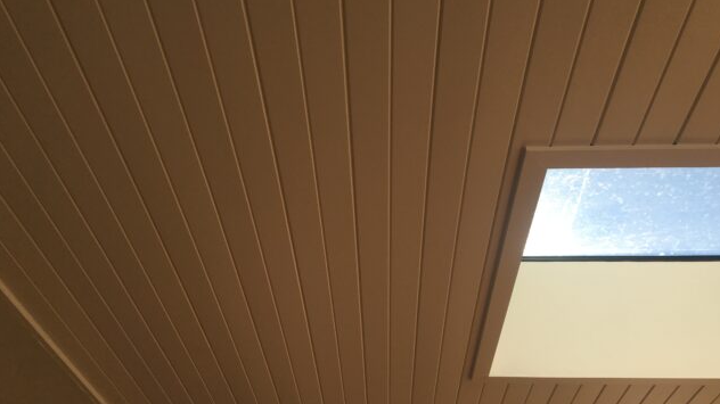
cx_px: 362
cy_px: 231
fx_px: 611
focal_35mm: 32
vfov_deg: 36.6
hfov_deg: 61.0
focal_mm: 4.15
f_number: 2.2
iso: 25
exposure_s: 1/523
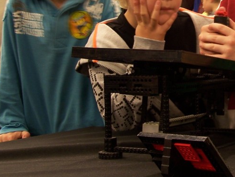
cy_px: 29
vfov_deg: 14.8
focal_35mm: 99
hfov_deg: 19.3
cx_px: 229
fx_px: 672
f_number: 3
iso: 80
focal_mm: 8
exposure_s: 1/2
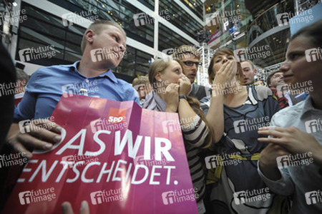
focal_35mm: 14
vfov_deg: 81.2
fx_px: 125
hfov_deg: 104.3
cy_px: 107
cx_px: 161
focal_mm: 14
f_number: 2.8
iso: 2000
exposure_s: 1/160
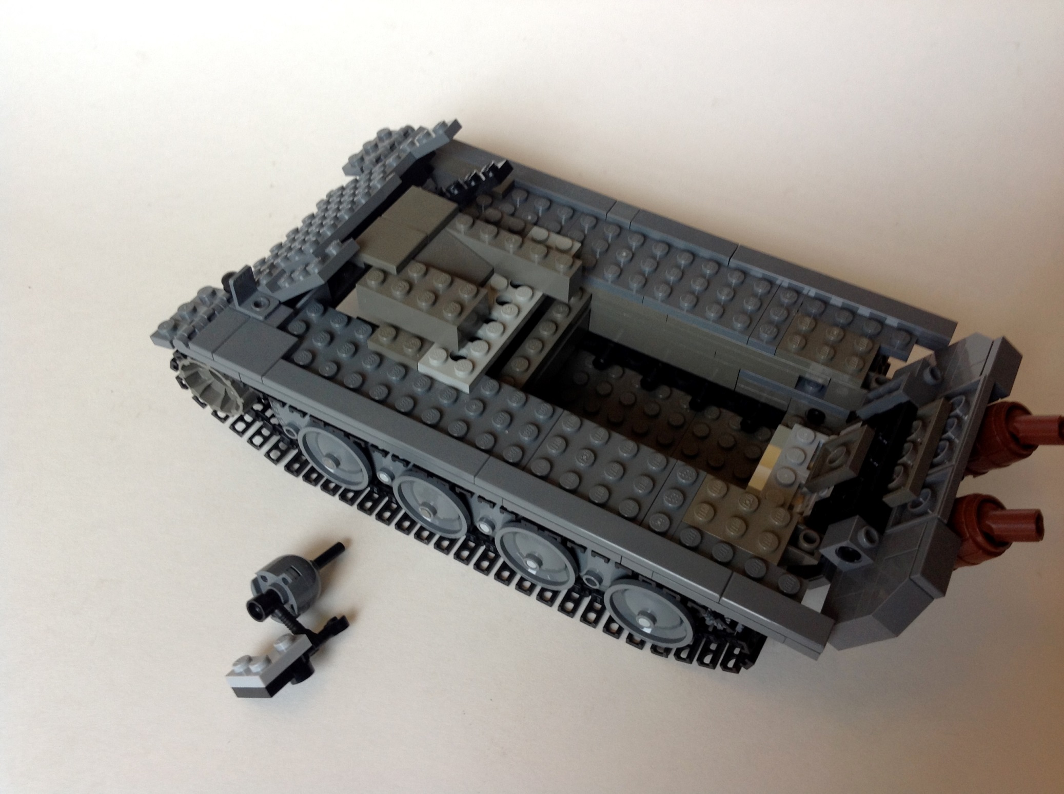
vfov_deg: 40.6
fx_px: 1074
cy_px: 397
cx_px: 532
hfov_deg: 52.7
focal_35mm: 35
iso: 64
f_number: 2.4
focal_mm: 4.28
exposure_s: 1/15
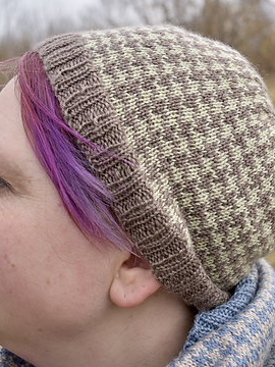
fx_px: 570
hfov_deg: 27.1
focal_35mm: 54
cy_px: 169
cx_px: 152
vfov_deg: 35.6
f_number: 3.8
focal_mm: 21
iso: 200
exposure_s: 1/1000
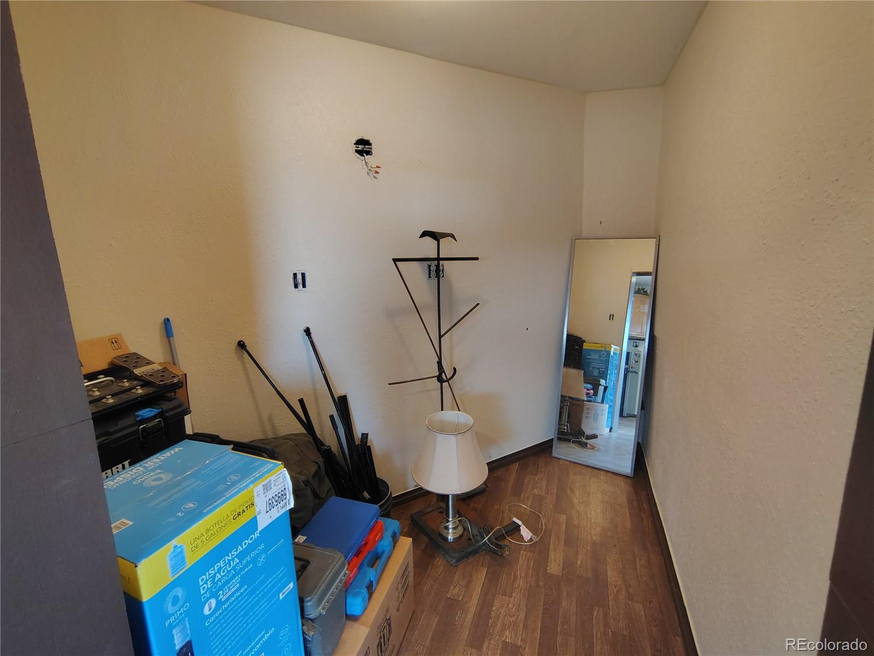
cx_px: 437
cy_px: 328
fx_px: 404
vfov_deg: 78.1
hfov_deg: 94.5
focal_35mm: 16
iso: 604
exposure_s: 1/24
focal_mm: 2.13
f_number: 2.2
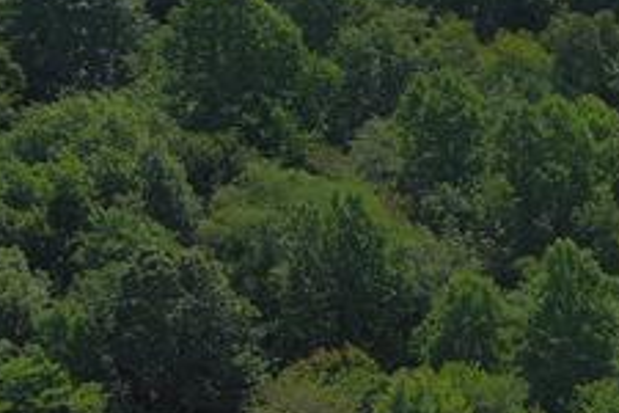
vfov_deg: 10.4
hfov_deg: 13.4
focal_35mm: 132
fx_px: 2269
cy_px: 153
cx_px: 1232
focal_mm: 10.57
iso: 100
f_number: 2.8
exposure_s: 1/1441
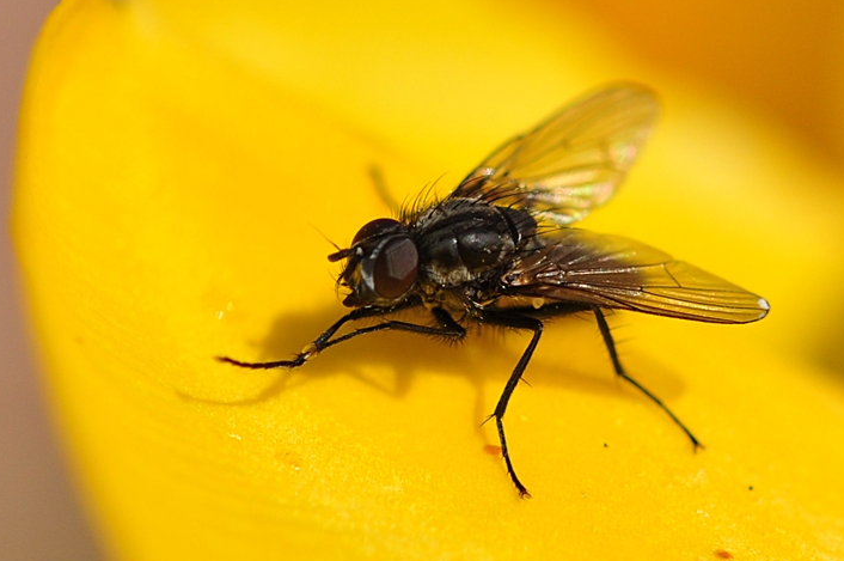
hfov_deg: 20.0
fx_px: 2389
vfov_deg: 13.4
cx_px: 372
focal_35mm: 102
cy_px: 302
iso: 200
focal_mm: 60
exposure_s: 1/2500
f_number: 5.6
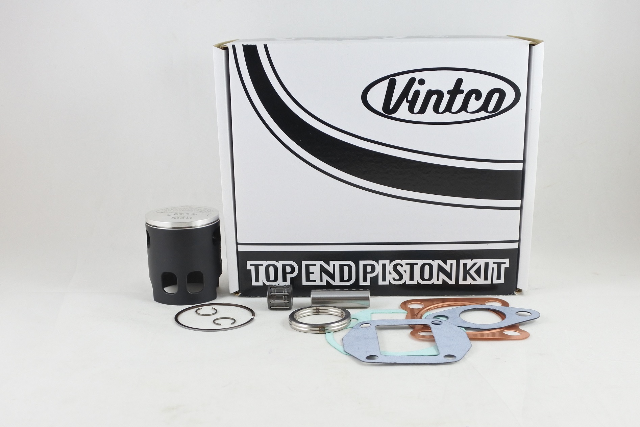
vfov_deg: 36.9
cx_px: 320
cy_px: 214
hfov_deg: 53.1
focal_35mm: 36
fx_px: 640
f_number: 4
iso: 450
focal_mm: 13.4
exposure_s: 1/125
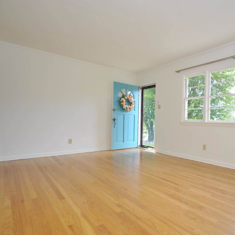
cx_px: 163
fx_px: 161
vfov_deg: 72.1
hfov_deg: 69.4
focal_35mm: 21
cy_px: 124
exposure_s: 1/100
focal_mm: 10
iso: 200
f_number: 5
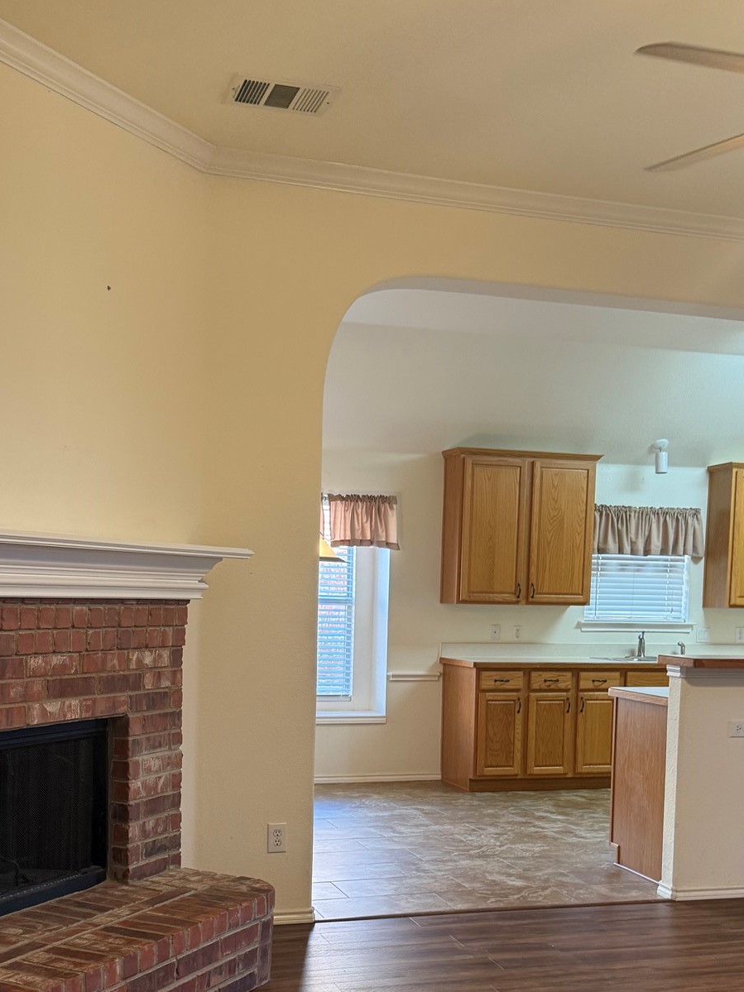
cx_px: 356
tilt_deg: -4.0
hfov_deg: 35.1
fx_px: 1175
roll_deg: -1.2
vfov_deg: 45.0
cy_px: 676
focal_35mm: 41
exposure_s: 1/60
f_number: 1.78
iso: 200
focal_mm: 6.76
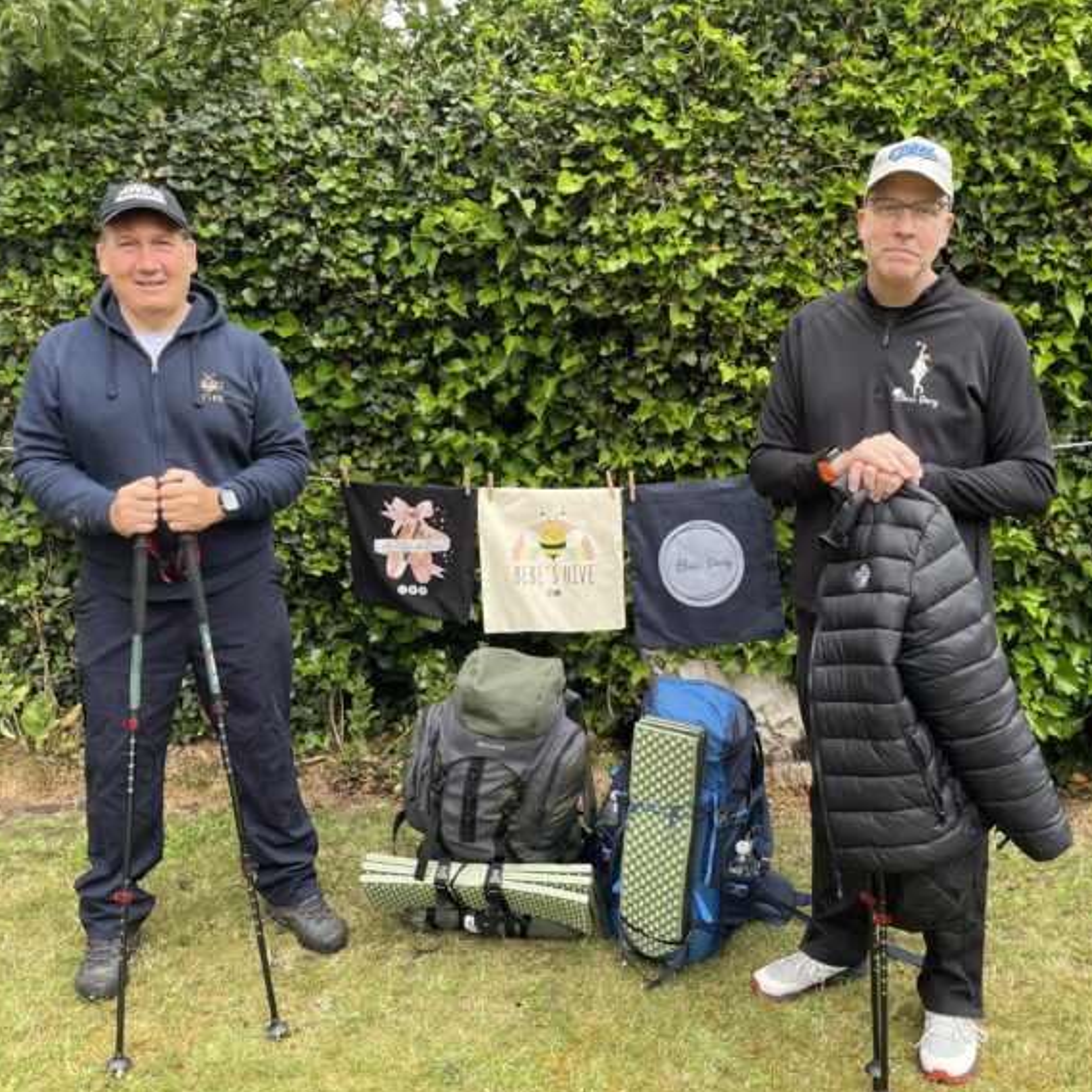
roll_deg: -0.7
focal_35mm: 31
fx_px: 1106
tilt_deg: -8.8
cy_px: 551
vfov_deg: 52.5
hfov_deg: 52.5
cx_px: 597
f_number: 1.6
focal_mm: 4.2
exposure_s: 1/121
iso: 40
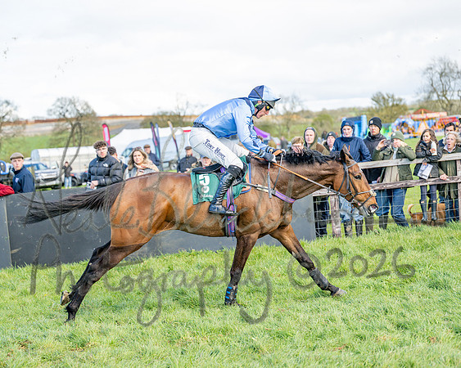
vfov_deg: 19.4
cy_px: 184
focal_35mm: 79
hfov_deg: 24.2
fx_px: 1076
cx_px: 232
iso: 400
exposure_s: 1/1600
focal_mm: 70
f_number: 2.8
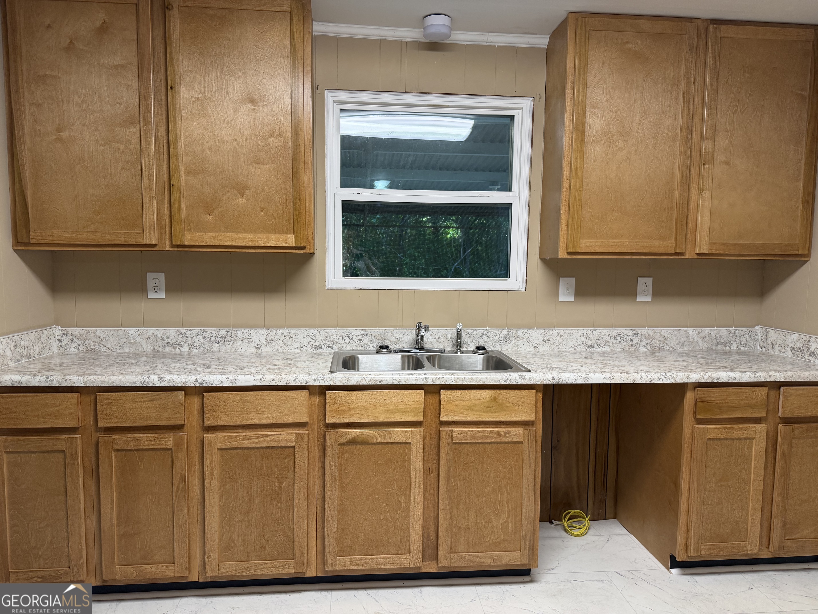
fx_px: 567
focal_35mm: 24
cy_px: 307
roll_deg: -0.8
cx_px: 409
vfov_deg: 56.8
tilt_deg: -5.6
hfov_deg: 71.6
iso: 160
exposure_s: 1/120
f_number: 1.78
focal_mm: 6.76
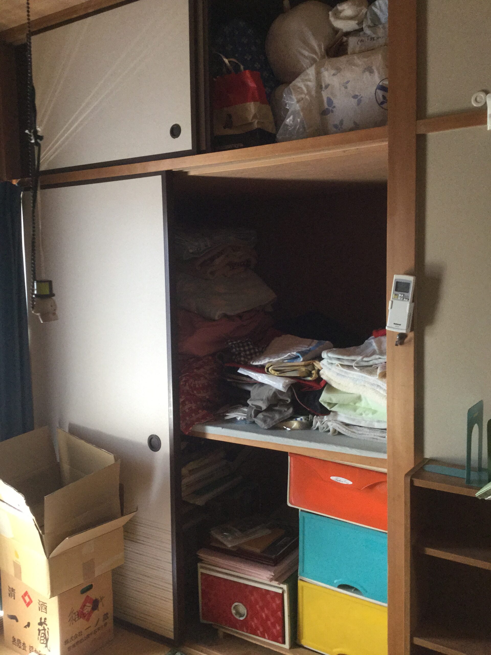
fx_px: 586
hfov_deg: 45.4
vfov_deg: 58.4
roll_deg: +1.1
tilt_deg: -4.5
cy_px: 328
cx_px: 246
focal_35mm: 31
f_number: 2.4
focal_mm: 3.3
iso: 200
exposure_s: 1/30
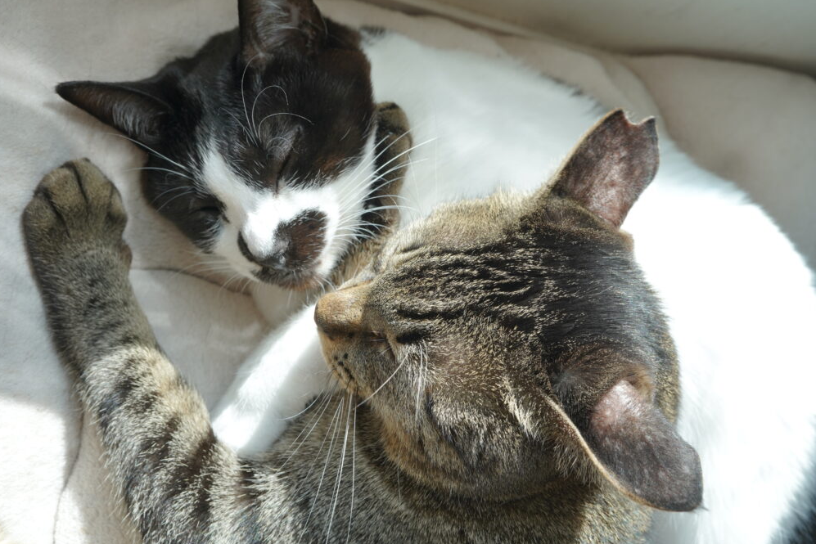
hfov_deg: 50.7
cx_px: 410
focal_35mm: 38
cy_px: 276
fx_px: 861
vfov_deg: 35.1
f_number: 8
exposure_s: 1/60
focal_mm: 37
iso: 200
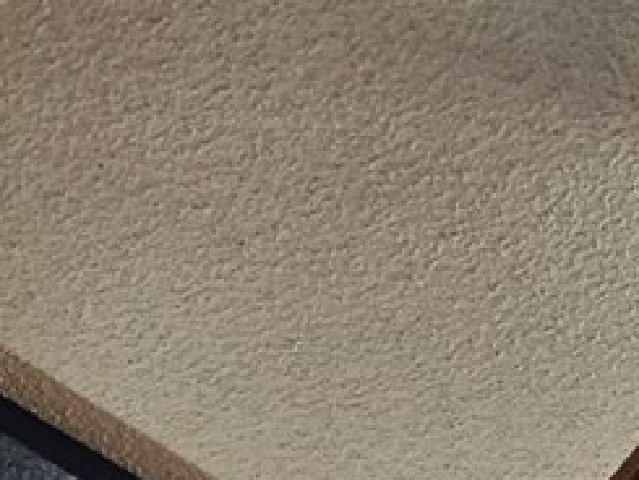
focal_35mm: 85
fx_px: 1570
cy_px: 1560
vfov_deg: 10.3
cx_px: 368
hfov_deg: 23.0
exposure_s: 1/60
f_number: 2.2
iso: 200
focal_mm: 2.2
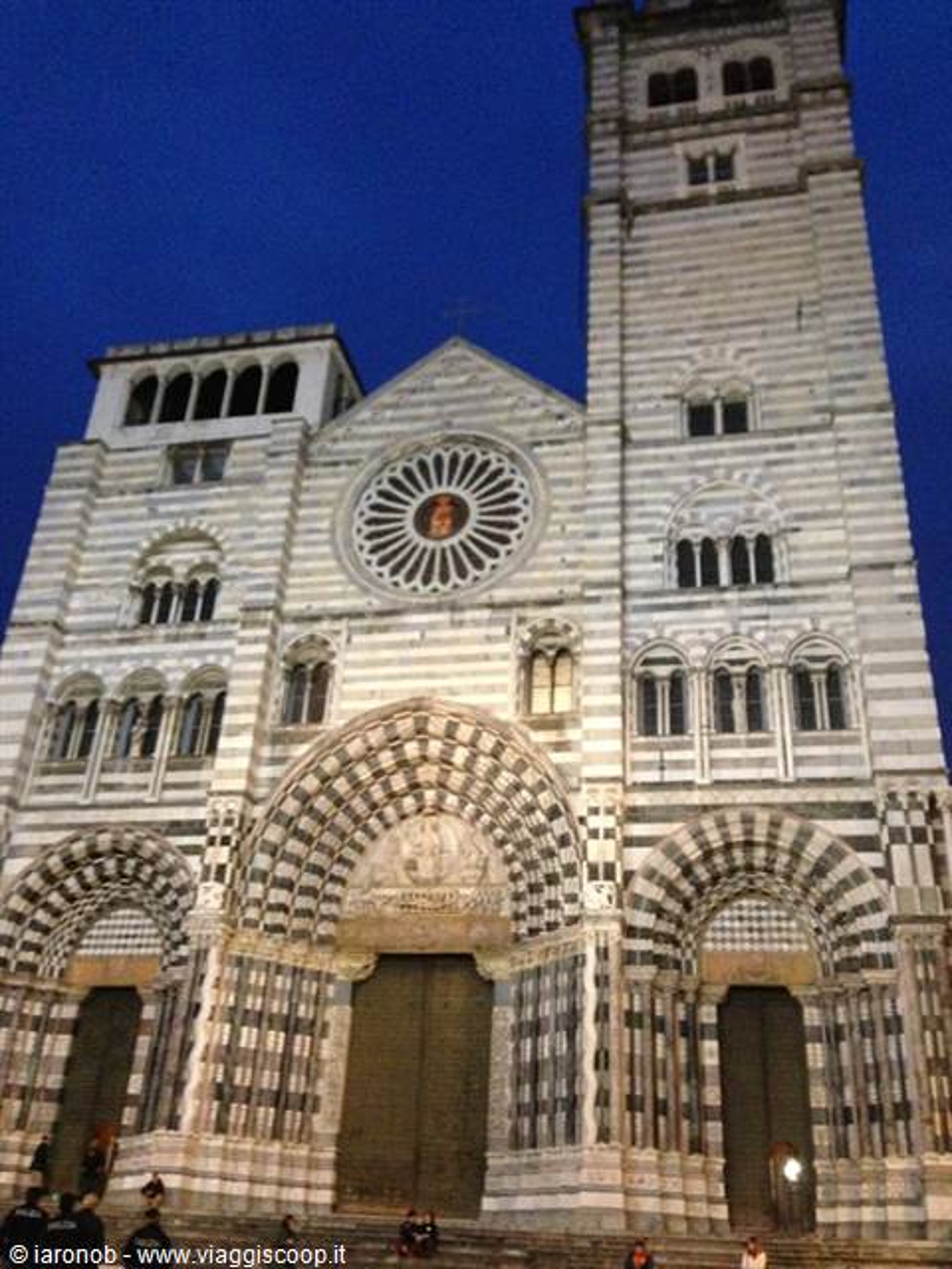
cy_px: 634
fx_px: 1210
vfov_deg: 55.4
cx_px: 476
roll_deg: -4.6
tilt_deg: +30.7
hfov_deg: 42.9
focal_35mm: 33
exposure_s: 1/15
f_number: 2.4
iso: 500
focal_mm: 4.12
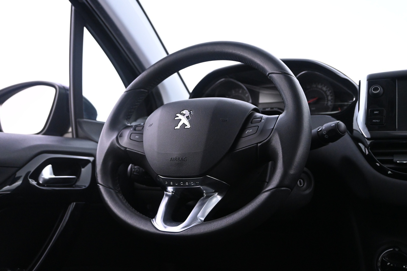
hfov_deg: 56.1
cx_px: 204
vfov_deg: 39.1
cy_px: 136
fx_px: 382
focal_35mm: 34
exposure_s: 1/25
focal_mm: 22.5
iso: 3200
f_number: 4
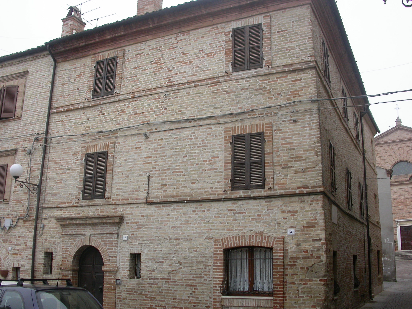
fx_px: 452
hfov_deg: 49.0
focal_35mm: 38
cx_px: 206
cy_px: 154
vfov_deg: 37.7
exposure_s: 1/117
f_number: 4.7
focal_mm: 7.85
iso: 100
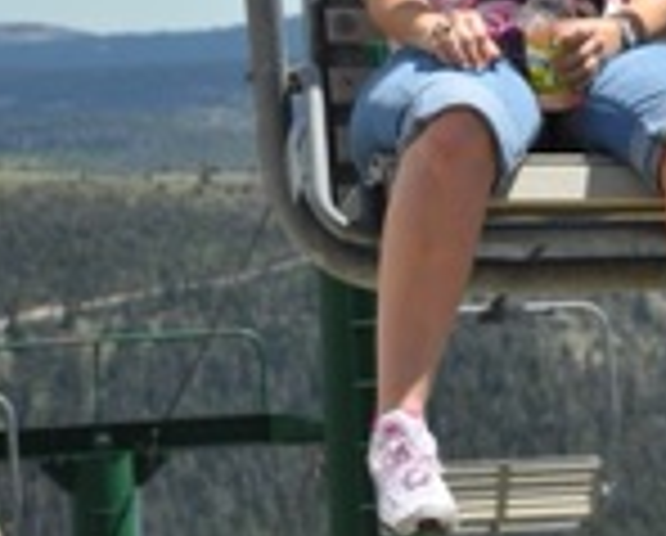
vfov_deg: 5.5
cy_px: -61
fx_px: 5570
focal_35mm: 282
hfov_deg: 6.8
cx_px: 846
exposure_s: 1/800
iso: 200
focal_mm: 62
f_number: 7.1
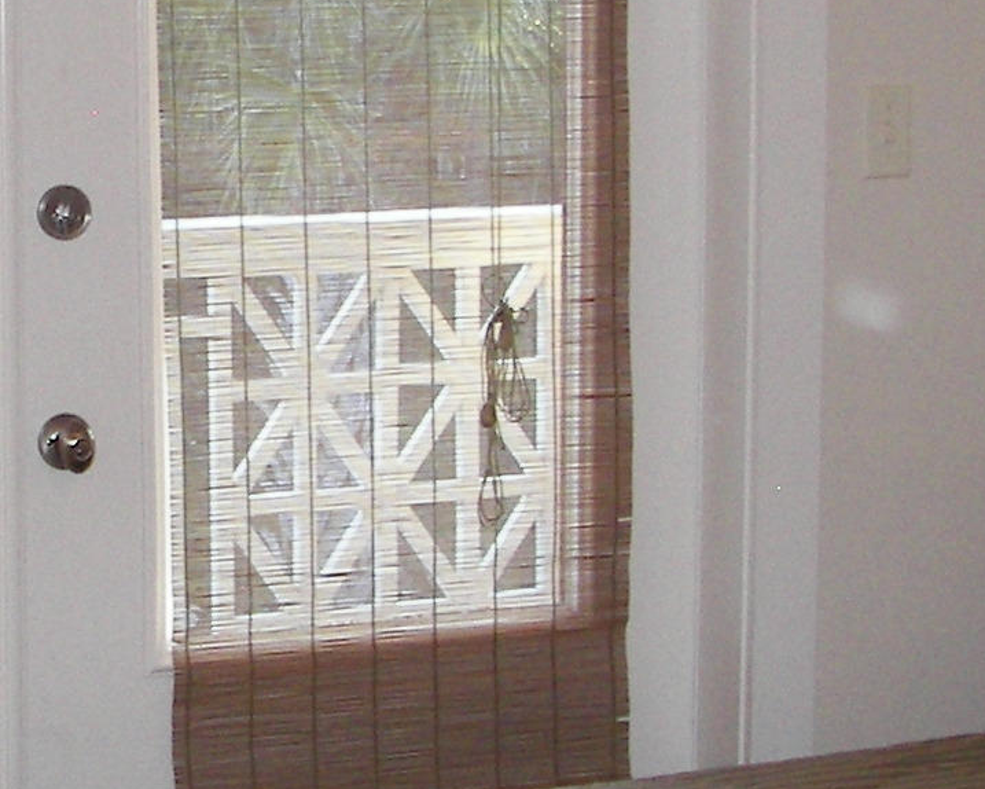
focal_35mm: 127
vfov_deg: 12.1
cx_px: 88
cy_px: 184
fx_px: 3703
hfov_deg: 15.0
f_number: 2.8
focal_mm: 6
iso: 125
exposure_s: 1/30
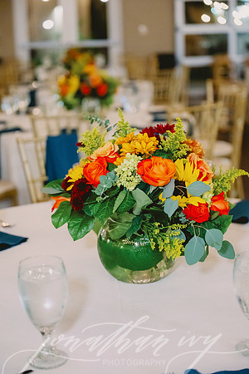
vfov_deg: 32.9
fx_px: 633
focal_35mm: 61
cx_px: 124
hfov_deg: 22.3
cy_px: 187
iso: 5000
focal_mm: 61
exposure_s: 1/60
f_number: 2.8
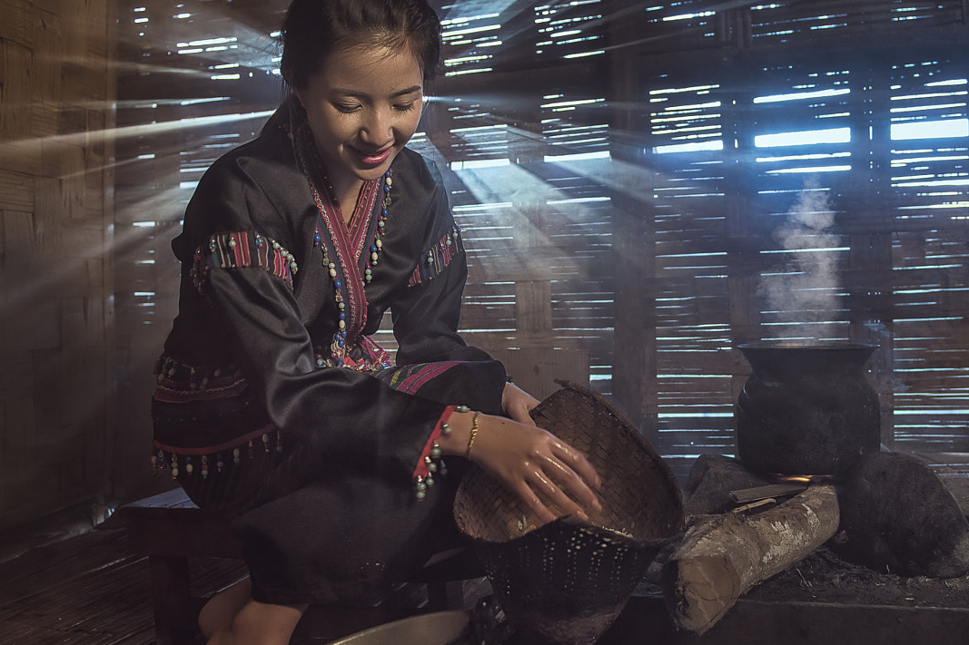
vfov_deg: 36.9
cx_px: 584
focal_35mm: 36
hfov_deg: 52.8
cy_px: 328
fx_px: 969
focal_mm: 24
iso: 110
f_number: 2.8
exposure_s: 1/60
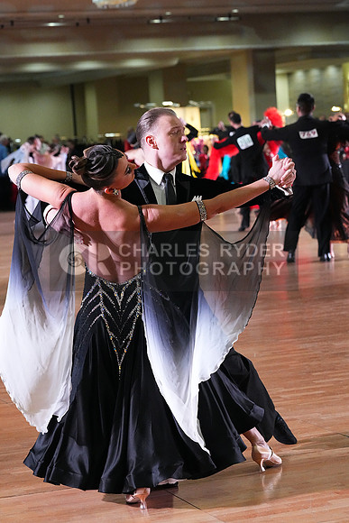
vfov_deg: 21.0
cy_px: 262
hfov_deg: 14.1
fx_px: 1410
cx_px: 174
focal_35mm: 97
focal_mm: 97
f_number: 5.6
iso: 10000
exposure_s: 1/400
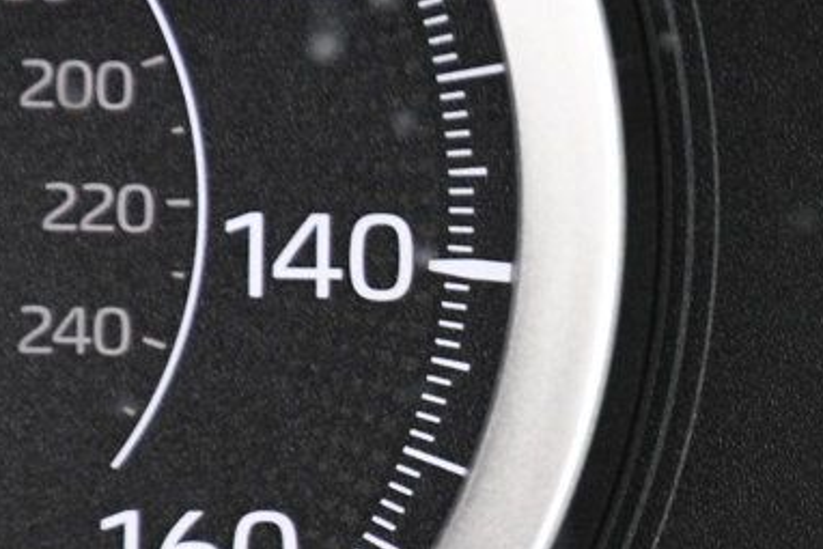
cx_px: 817
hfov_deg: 3.7
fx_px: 12875
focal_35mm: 563
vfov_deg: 2.4
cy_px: 441
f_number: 5.6
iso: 2500
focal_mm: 140
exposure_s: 1/100
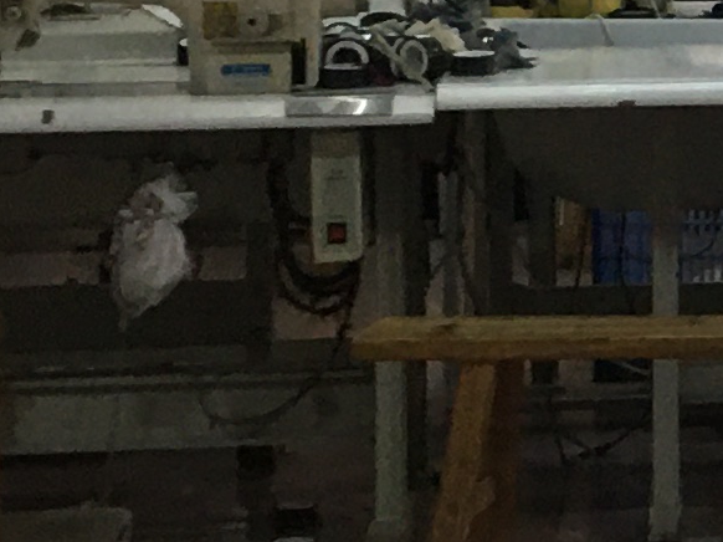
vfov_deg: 7.3
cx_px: 1724
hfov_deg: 8.9
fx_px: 4196
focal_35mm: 201
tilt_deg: -1.8
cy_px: -102
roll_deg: -1.5
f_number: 2.2
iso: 50
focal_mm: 4.15
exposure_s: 1/17
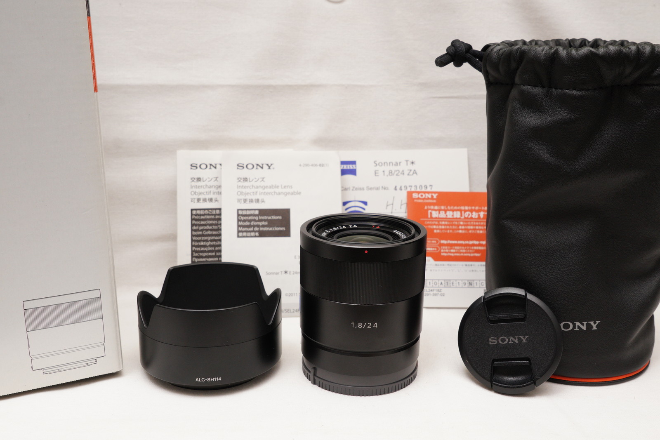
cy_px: 220
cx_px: 330
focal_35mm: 37
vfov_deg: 35.9
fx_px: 678
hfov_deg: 51.9
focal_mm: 25
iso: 800
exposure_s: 1/60
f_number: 8
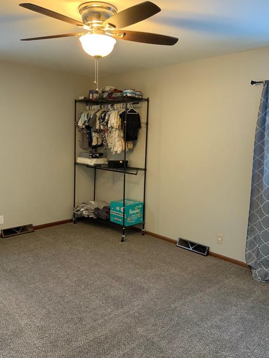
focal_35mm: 30
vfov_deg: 59.9
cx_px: 135
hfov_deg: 46.8
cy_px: 183
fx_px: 311
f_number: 1.8
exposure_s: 1/60
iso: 250
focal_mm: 3
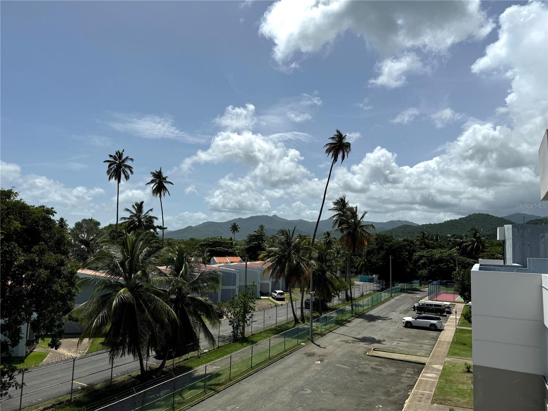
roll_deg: -2.0
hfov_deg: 71.6
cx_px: 274
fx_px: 380
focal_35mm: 24
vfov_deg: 56.8
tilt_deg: +3.7
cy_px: 206
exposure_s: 1/12346
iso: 80
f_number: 1.78
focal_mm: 6.76
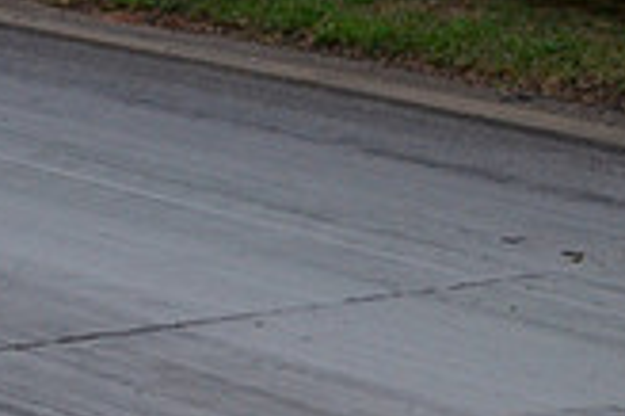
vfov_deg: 4.7
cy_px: 546
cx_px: 808
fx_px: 5060
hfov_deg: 7.0
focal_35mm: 292
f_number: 13
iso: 1000
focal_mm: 55
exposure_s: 1/640
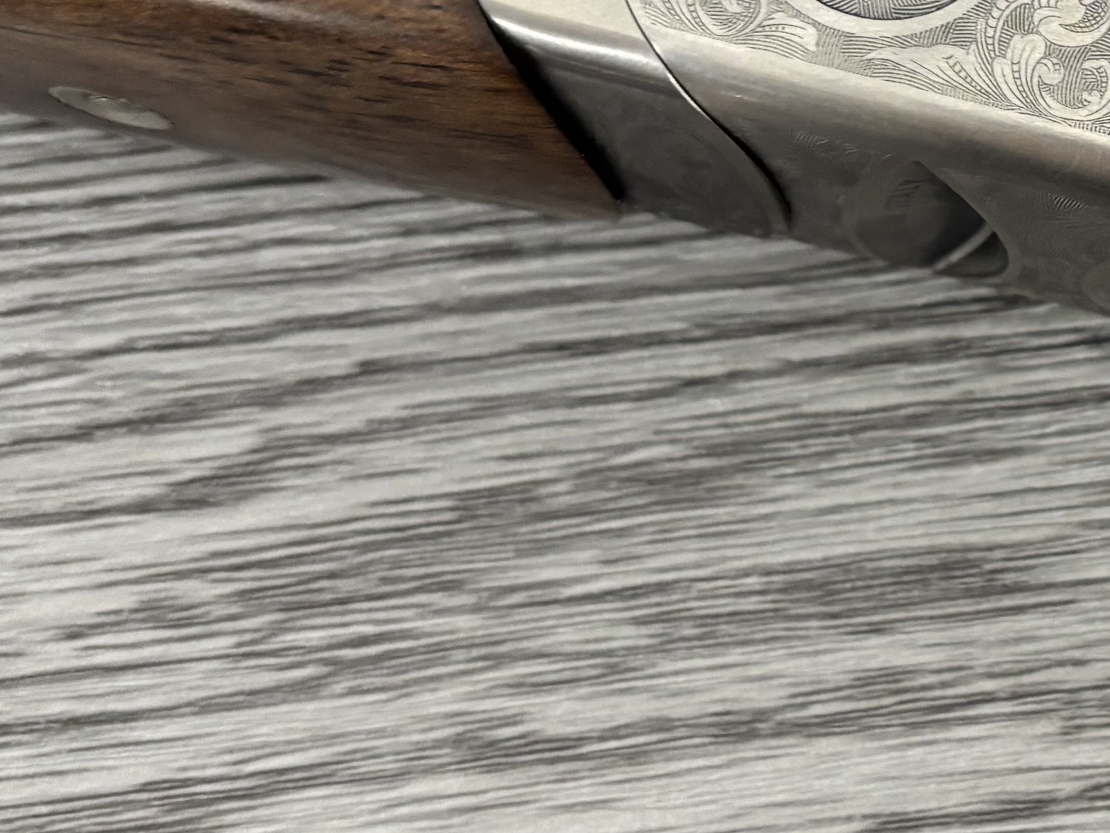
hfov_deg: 21.0
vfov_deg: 16.7
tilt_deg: -75.1
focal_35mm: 88
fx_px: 2822
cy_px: 178
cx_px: 1259
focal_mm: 5.96
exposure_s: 1/50
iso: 160
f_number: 1.6
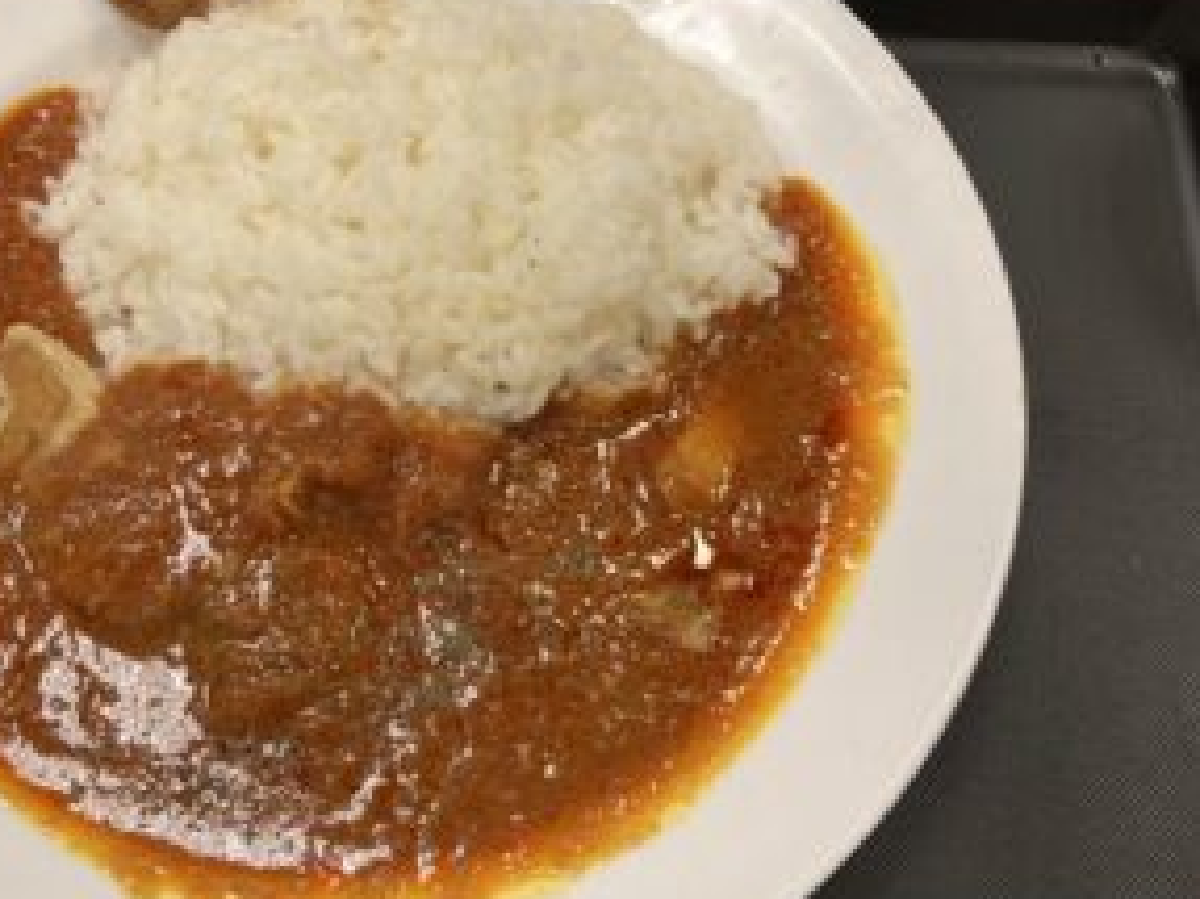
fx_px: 1351
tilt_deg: -67.0
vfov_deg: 36.8
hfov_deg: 47.7
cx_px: 510
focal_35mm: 39
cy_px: 431
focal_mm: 3.99
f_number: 1.8
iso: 50
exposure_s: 1/100
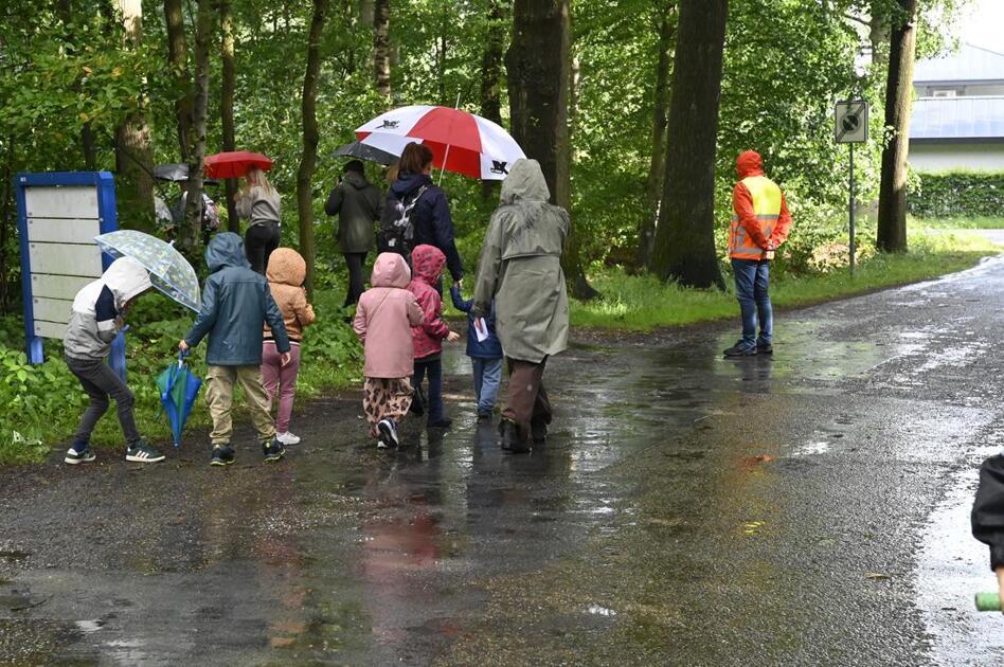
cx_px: 502
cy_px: 334
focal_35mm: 70
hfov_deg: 28.9
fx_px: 1950
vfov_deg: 19.4
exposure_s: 1/1250
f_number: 9
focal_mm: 70
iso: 8000
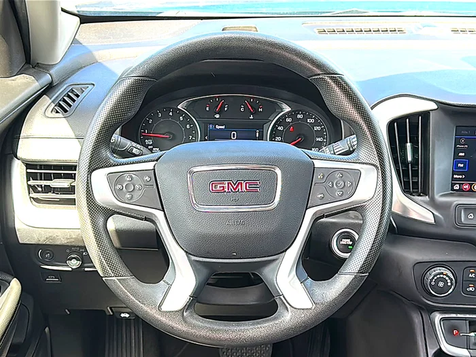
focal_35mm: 46
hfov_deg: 41.2
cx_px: 238
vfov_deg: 31.5
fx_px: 633
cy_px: 178
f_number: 1.78
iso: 80
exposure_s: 1/192
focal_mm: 6.86
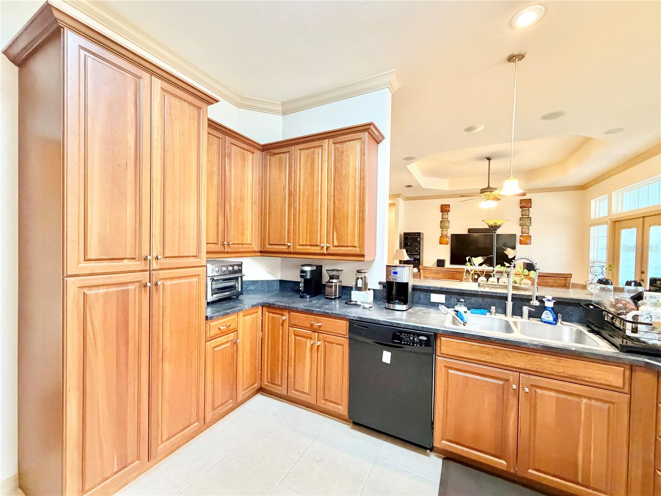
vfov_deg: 85.7
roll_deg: -0.3
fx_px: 267
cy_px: 248
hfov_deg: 102.1
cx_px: 330
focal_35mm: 14
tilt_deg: -1.3
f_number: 2.2
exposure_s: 1/60
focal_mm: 2.22
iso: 640
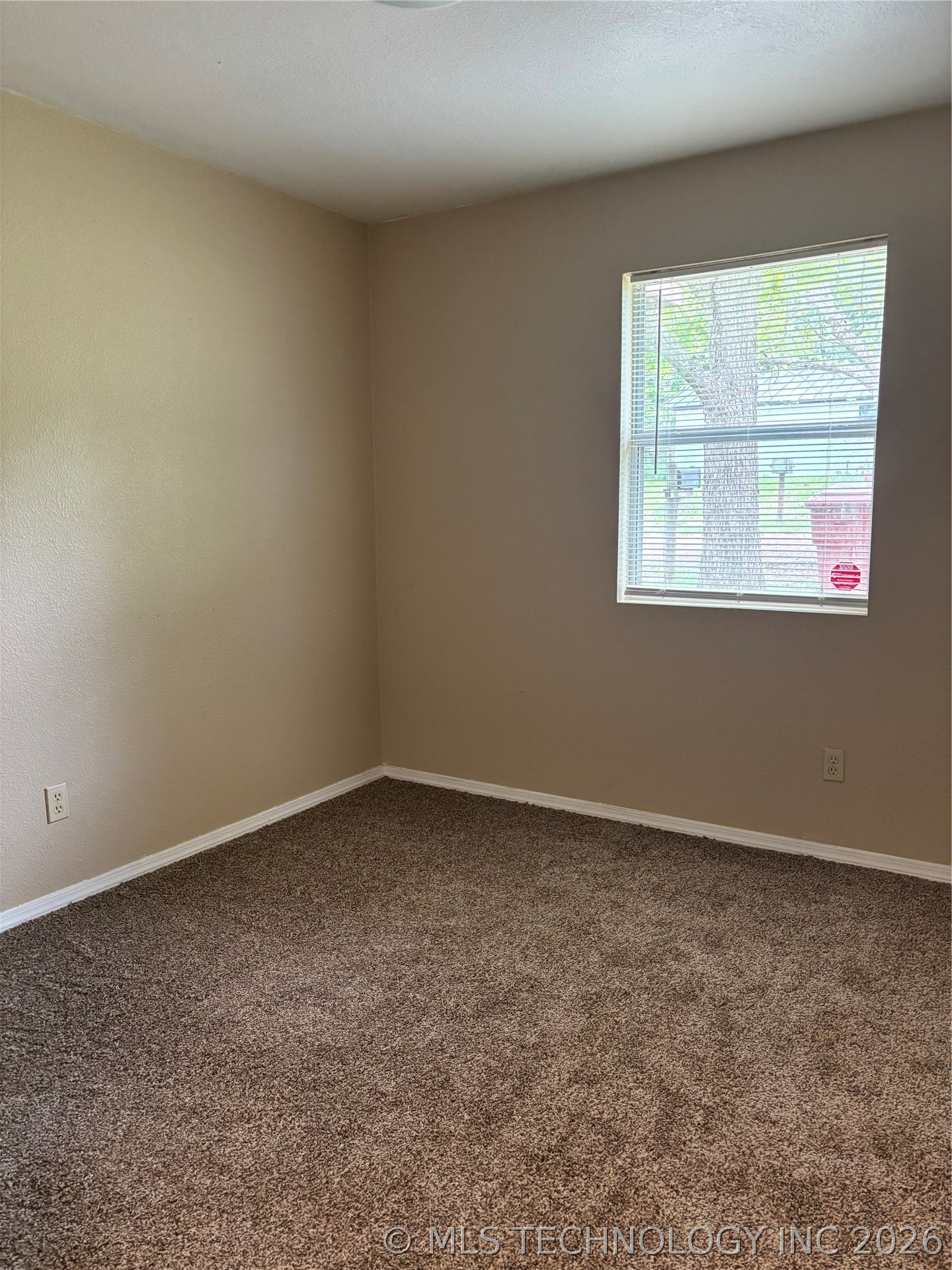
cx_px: 476
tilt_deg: -8.2
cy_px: 635
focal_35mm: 26
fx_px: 953
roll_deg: -0.4
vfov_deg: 67.3
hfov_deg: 53.1
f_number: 1.6
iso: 500
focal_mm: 5.96
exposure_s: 1/60
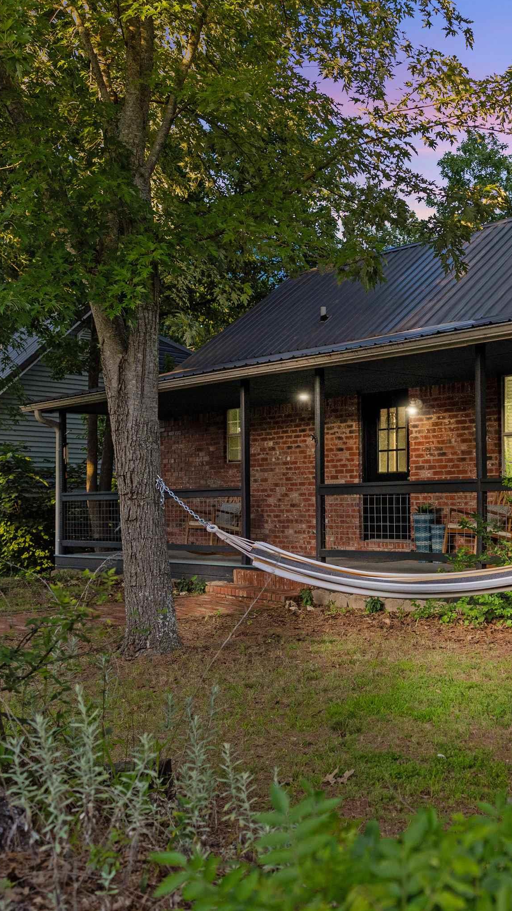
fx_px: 917
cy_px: 457
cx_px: 469
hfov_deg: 29.8
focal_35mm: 38
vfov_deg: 52.8
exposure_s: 1/1250
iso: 640
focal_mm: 24
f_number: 2.8
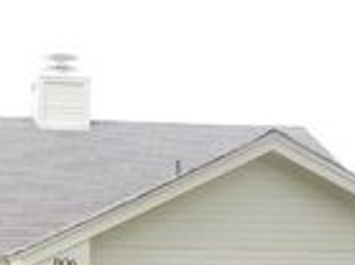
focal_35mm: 108
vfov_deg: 13.3
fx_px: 1107
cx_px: -33
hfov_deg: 17.6
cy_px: 312
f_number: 3.1
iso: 100
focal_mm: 5.3
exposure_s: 1/125
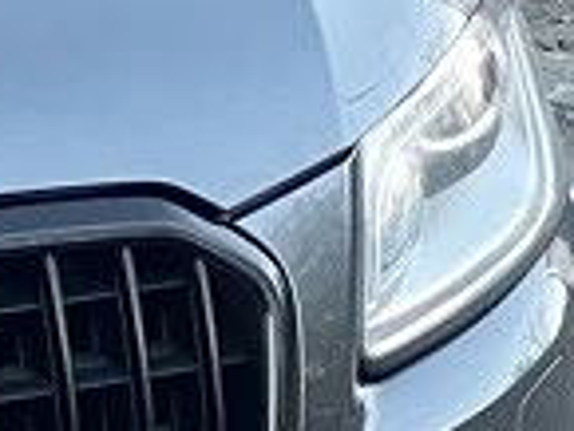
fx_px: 7335
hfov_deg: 4.3
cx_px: -1184
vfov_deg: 3.4
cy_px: 16
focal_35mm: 442
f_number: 2.2
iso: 200
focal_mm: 7.5
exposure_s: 1/99
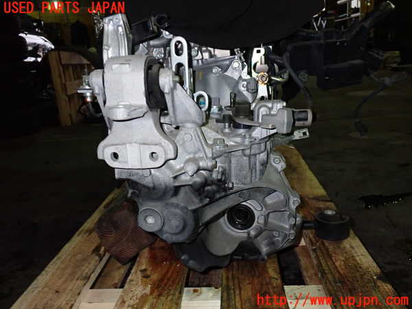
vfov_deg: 44.2
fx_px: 381
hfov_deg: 56.8
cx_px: 206
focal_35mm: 32
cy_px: 154
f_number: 7.1
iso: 640
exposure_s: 1/30
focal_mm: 5.79
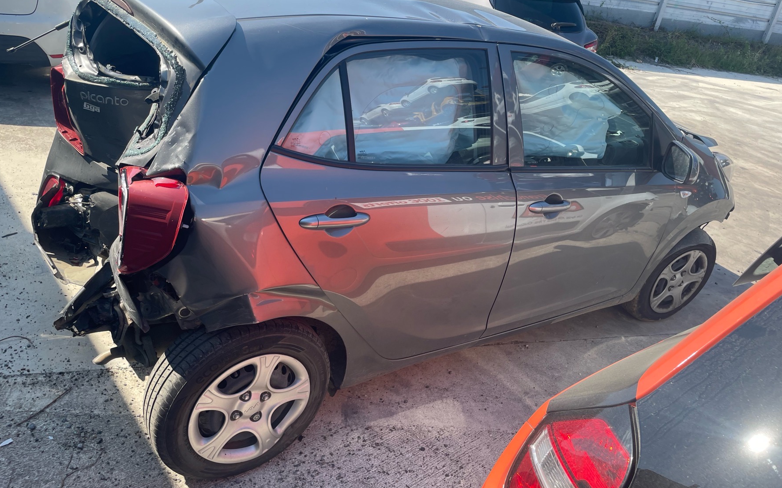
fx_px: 597
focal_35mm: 28
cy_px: 195
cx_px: 386
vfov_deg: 44.3
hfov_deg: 66.5
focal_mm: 4.2
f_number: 1.6
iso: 32
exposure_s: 1/1195
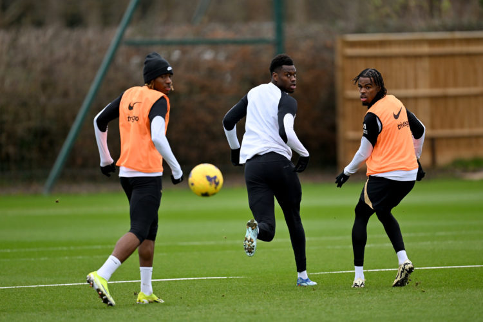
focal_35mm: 400
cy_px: 161
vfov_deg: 3.4
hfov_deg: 5.2
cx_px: 242
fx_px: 5366
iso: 1250
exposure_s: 1/1600
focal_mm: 400
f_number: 2.8
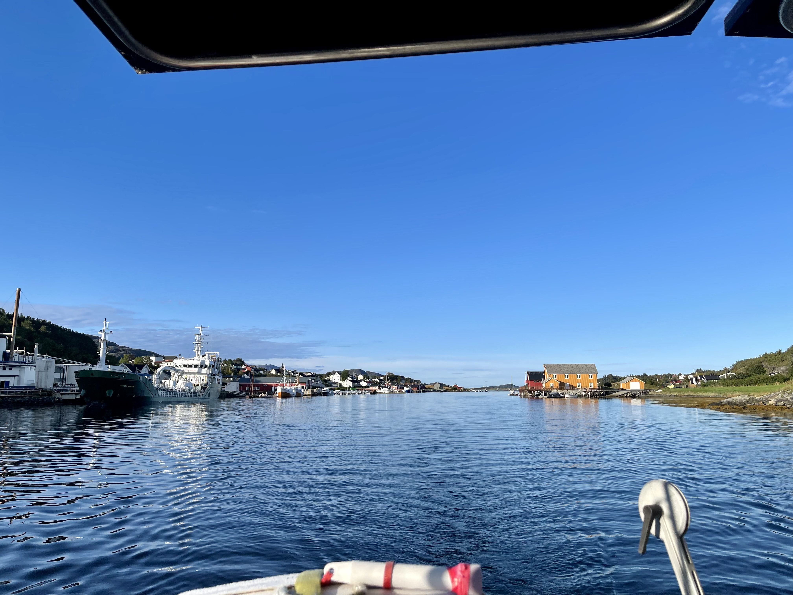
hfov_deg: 69.4
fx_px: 573
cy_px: 298
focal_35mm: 25
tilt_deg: +7.5
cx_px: 396
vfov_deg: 54.9
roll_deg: +0.4
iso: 32
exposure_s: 1/3559
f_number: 1.6
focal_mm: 5.1
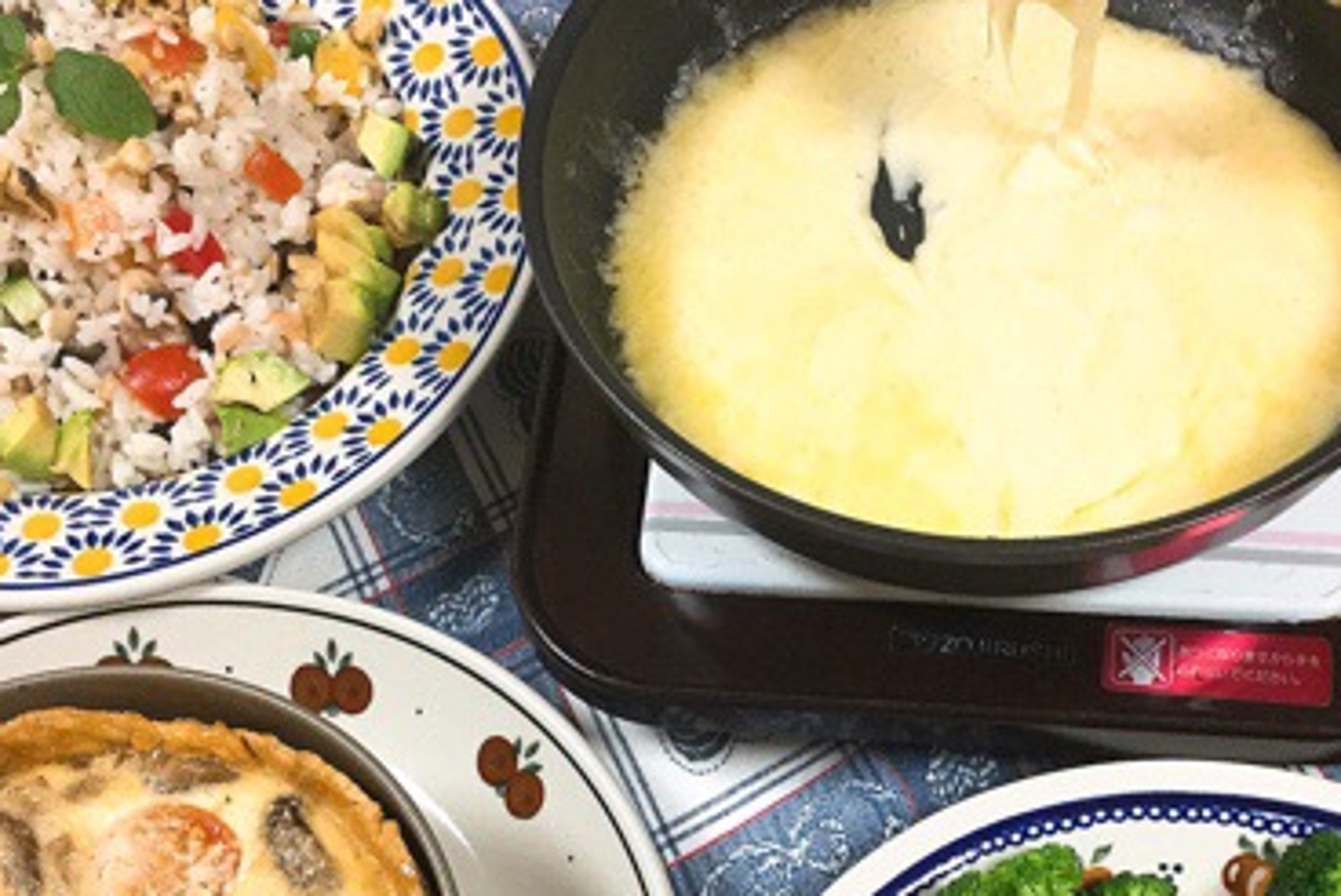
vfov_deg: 23.8
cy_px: 743
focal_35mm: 56
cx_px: 762
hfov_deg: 35.6
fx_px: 2088
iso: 100
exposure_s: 1/30
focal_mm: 3.3
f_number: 2.4
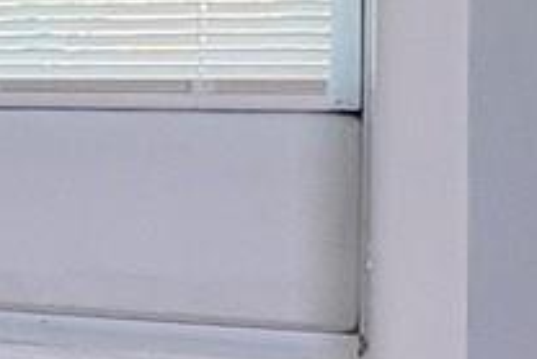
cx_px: -1268
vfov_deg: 12.2
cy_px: 96
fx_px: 1672
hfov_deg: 10.0
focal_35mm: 112
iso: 64
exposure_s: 1/120
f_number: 2.2
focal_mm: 2.22
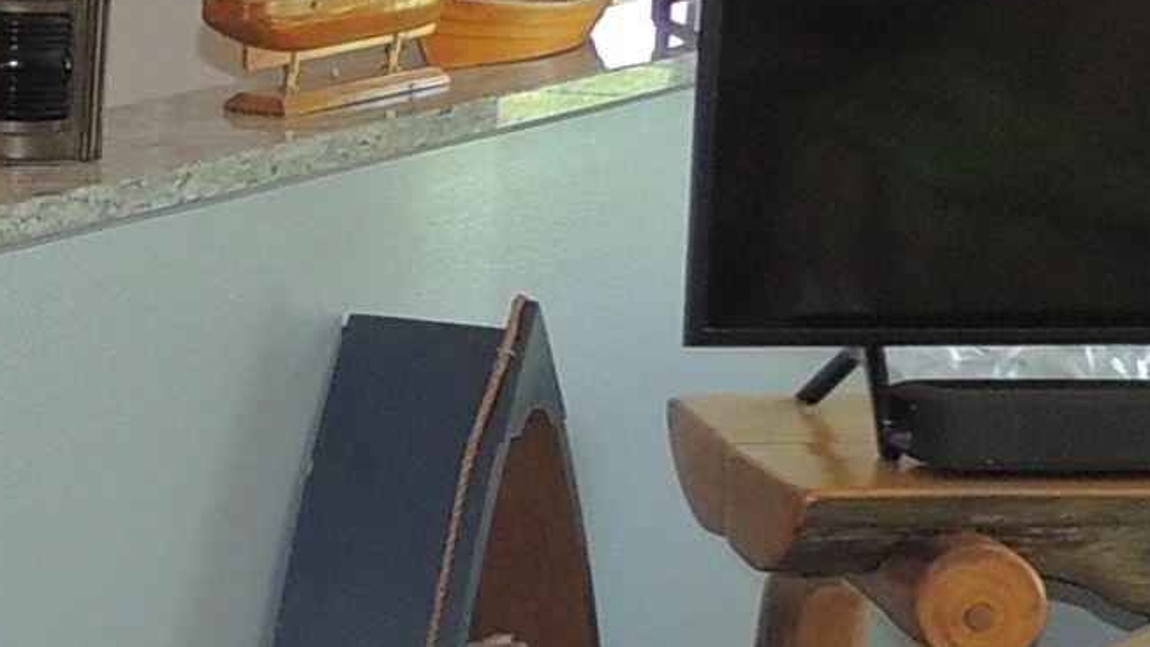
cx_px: -814
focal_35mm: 123
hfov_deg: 15.4
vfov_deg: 9.8
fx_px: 3750
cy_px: 259
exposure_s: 1/30
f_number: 3
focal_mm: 4.3
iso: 200
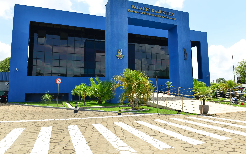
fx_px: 168
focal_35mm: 25
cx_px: 122
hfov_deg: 72.5
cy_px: 73
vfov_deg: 49.2
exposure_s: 1/125
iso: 100
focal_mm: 24
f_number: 9
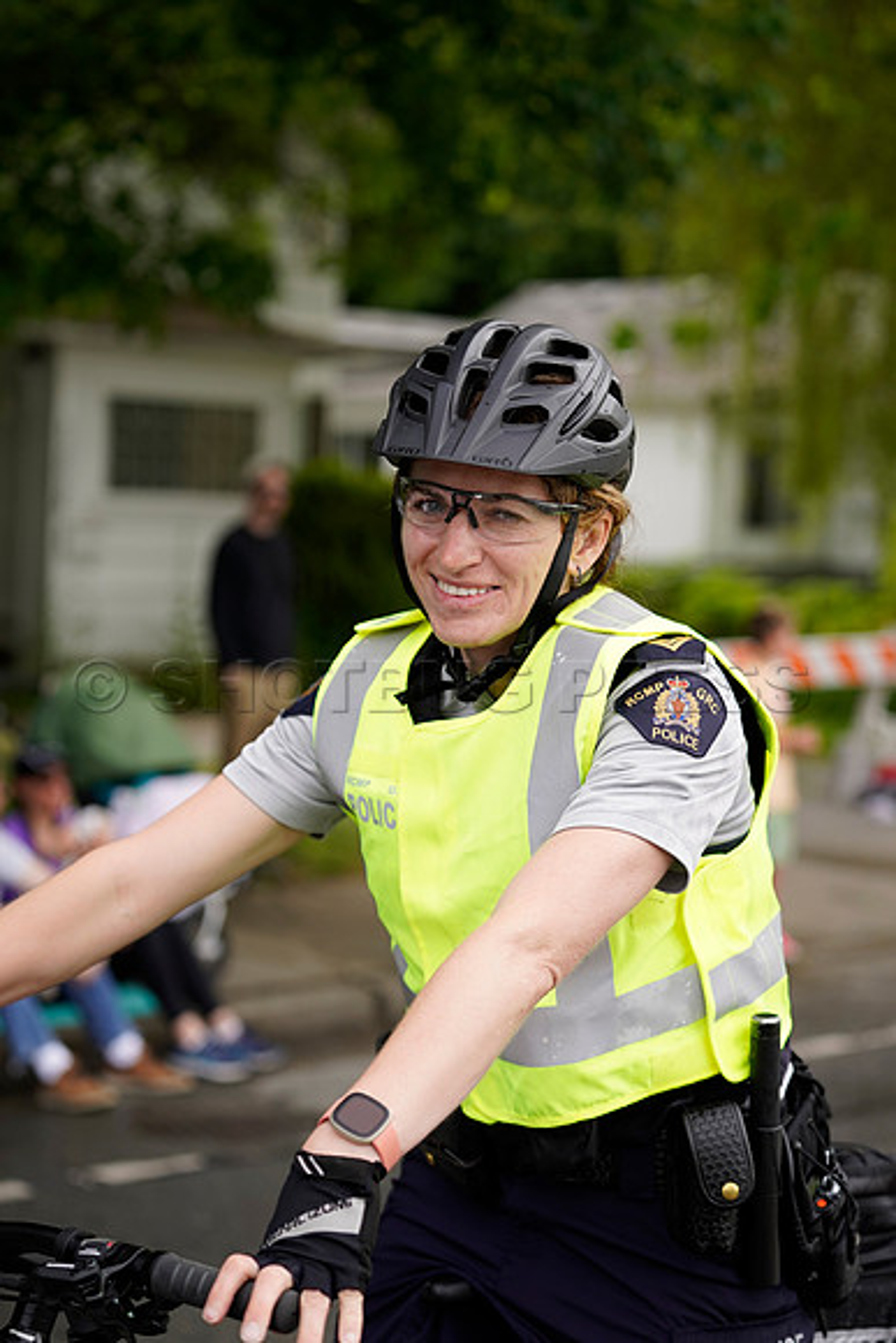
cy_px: 672
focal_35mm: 70
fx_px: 2612
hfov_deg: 19.5
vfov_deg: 28.8
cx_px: 448
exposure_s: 1/400
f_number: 3.2
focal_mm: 70
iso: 250
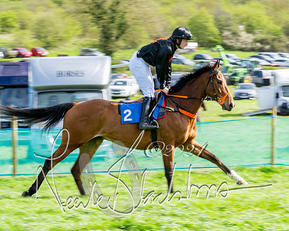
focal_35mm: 147
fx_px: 1253
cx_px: 164
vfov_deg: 10.5
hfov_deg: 13.2
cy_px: 116
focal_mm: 130
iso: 200
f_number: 11
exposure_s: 1/160
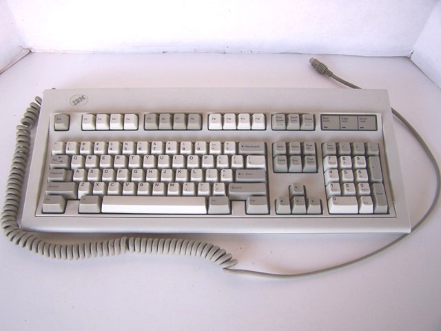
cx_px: 220
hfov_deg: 49.0
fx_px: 484
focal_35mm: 38
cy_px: 166
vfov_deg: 37.7
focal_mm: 6.3
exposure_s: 1/30
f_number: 2.8
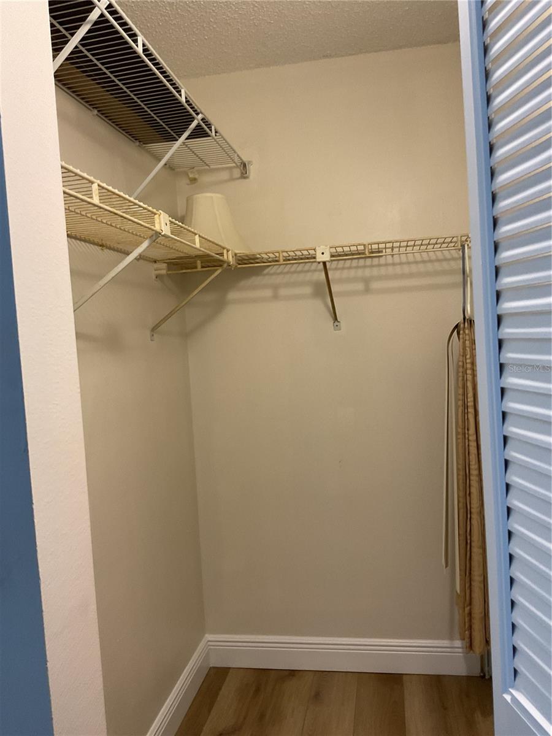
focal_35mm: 29
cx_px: 276
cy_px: 368
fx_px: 617
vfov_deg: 61.7
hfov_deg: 48.2
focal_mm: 3
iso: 100
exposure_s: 1/60
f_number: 1.8
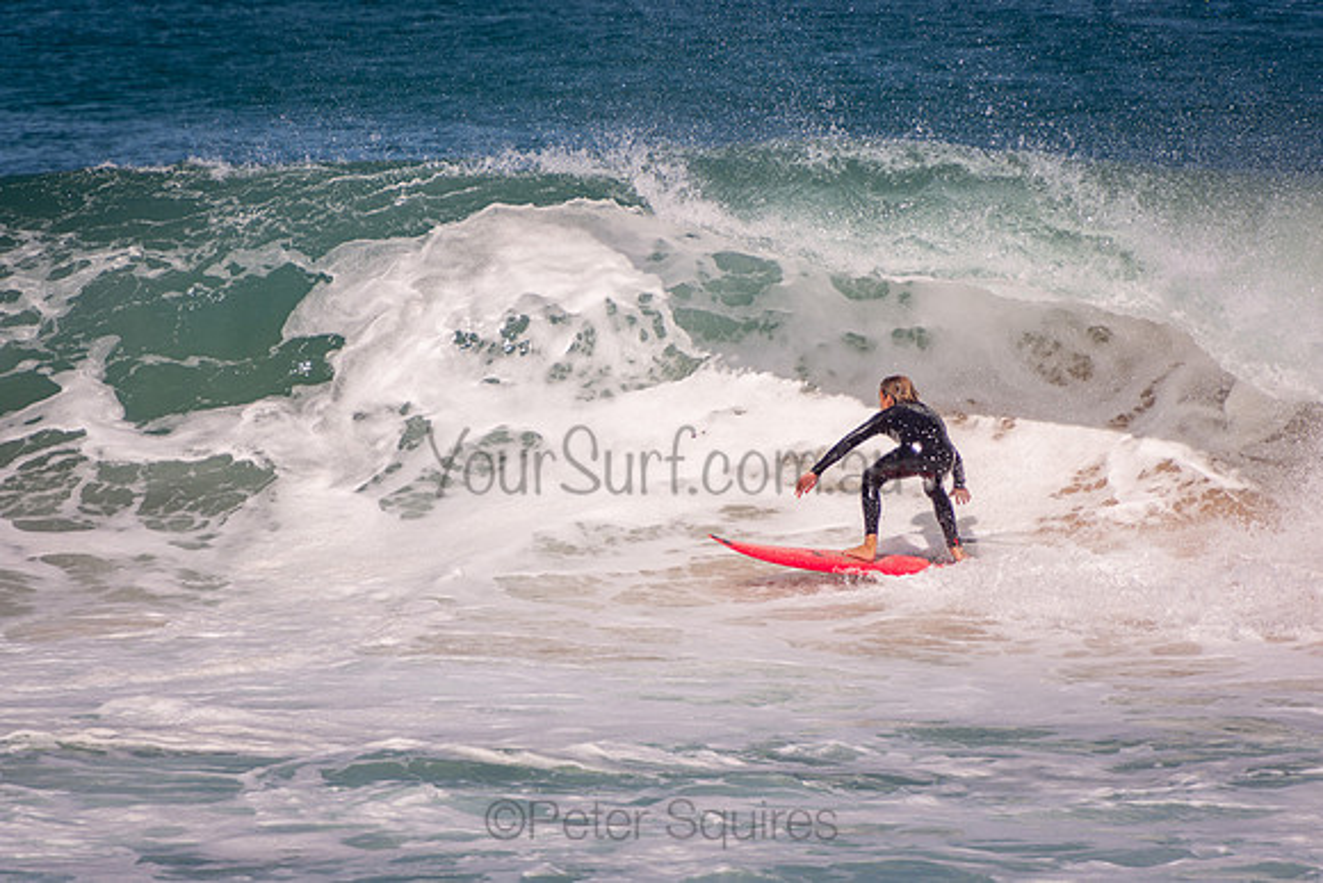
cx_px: 662
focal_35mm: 600
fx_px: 22054
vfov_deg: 2.3
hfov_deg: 3.4
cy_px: 442
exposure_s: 1/1250
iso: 125
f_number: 5.6
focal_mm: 400
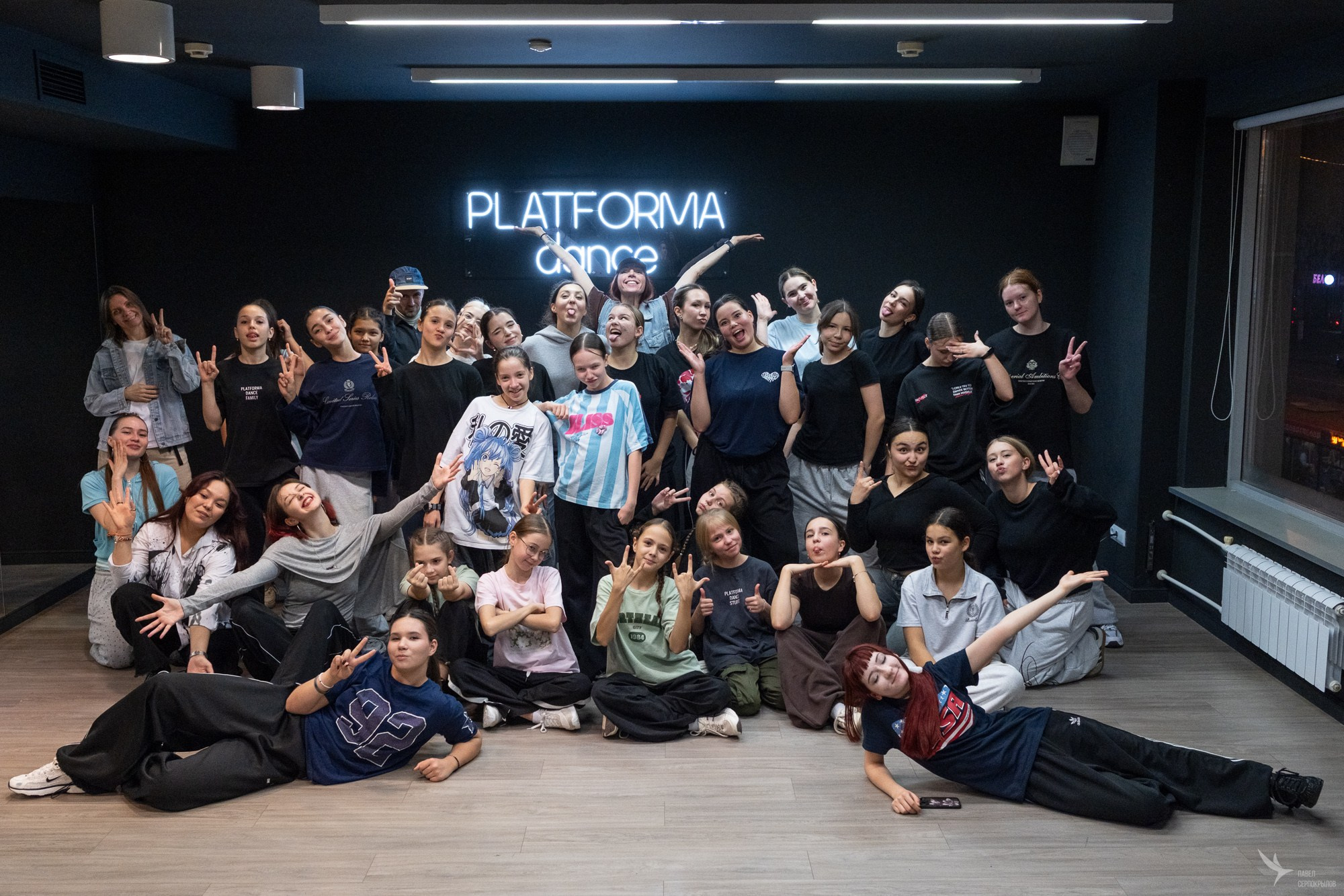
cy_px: 459
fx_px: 1302
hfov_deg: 54.6
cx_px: 667
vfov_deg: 38.0
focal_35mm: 35
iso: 2500
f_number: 4
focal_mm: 20.5
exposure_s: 1/160
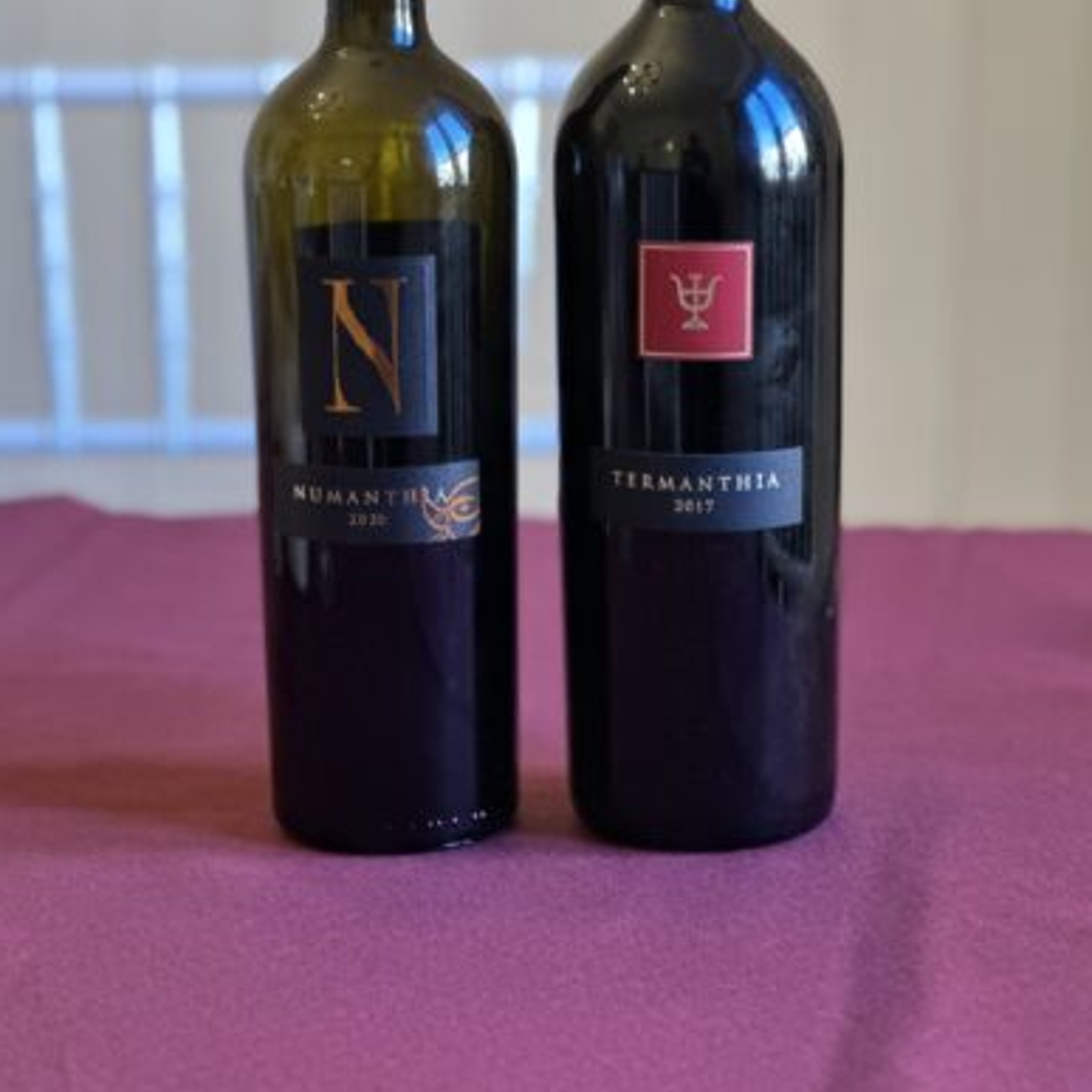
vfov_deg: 16.8
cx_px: 515
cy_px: 323
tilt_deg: -9.1
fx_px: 3676
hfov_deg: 16.9
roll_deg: -1.1
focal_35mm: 103
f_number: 2.8
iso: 320
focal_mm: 9
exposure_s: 1/33
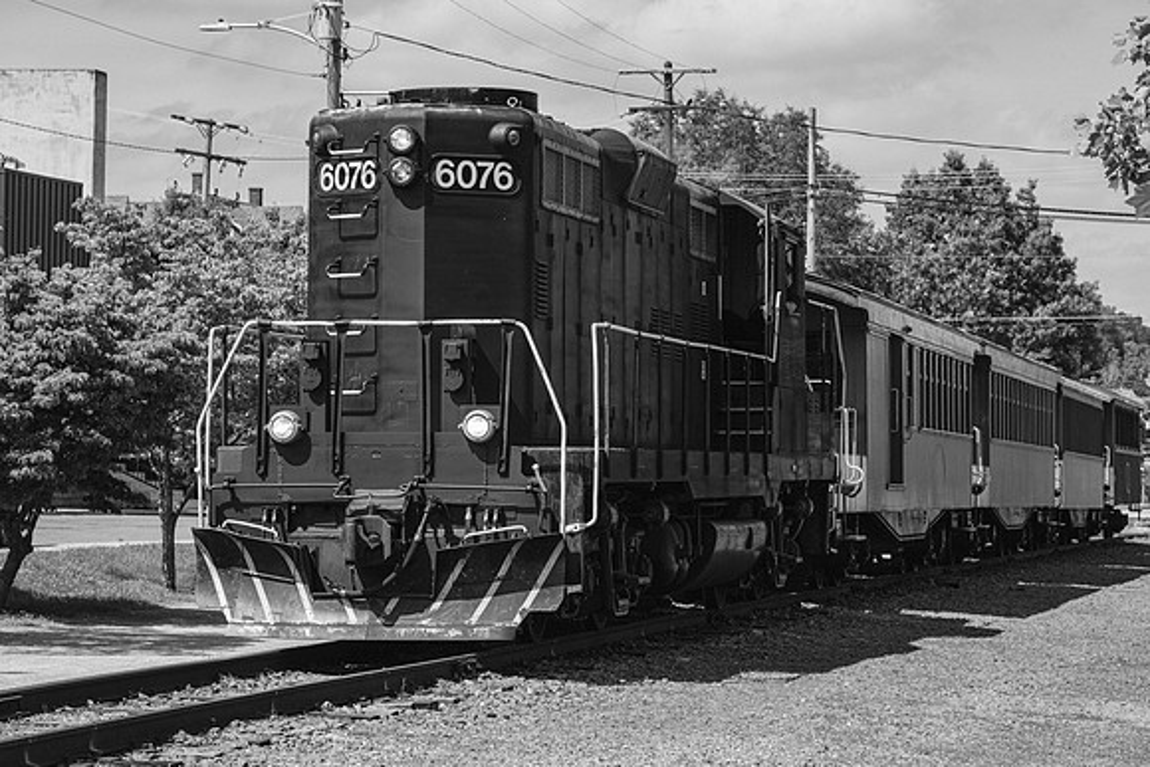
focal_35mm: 124
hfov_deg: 16.5
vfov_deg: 11.0
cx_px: 575
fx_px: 3967
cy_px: 384
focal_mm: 120
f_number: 11
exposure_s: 1/200
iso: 125
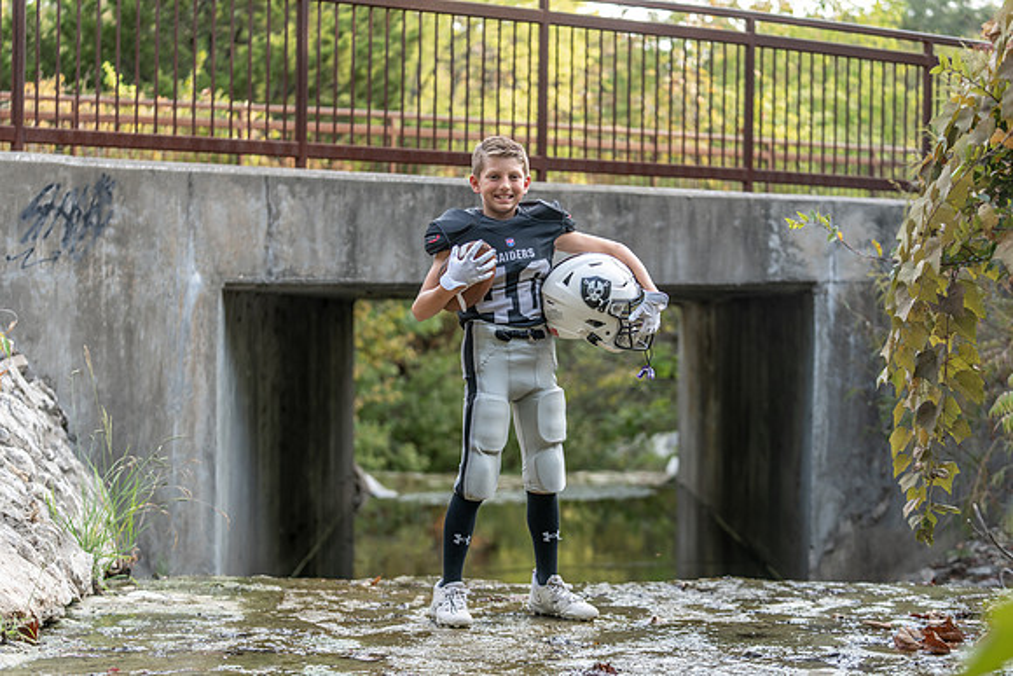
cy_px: 338
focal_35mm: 73
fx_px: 2055
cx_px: 506
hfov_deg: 27.7
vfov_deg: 18.7
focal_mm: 73
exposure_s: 1/320
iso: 160
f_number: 2.8
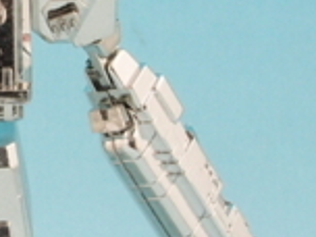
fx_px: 1826
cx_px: -135
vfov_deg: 7.4
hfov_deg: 9.6
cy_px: 89
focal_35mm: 200
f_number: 8
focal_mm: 8.16
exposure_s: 1/1.3
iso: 100
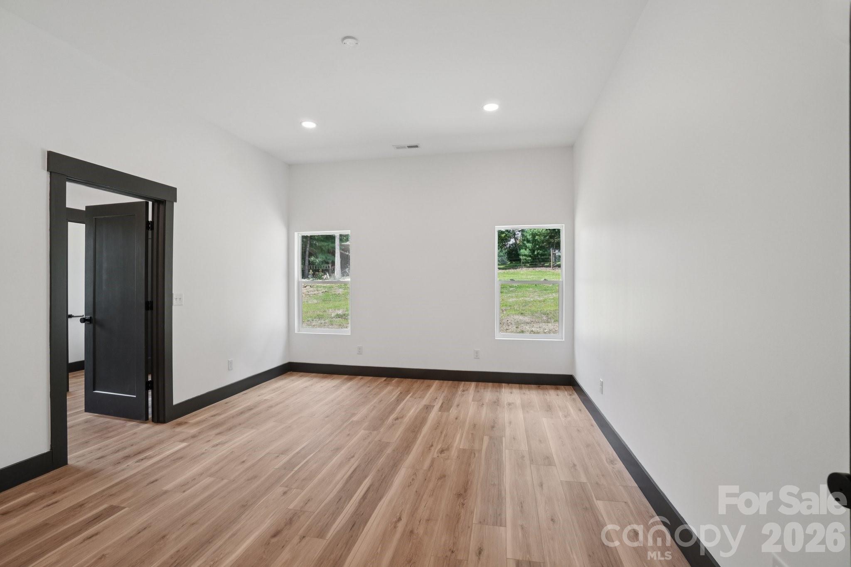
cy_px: 284
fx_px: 355
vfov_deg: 77.3
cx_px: 426
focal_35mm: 15
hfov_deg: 100.4
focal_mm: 10
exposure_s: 1/30
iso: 125
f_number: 8
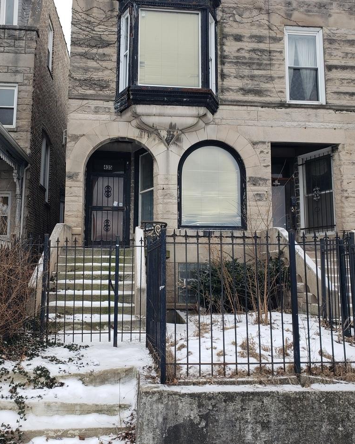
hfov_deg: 49.9
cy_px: 223
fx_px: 381
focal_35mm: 29
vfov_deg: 60.4
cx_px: 165
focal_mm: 4.3
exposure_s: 1/387
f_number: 2.4
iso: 50
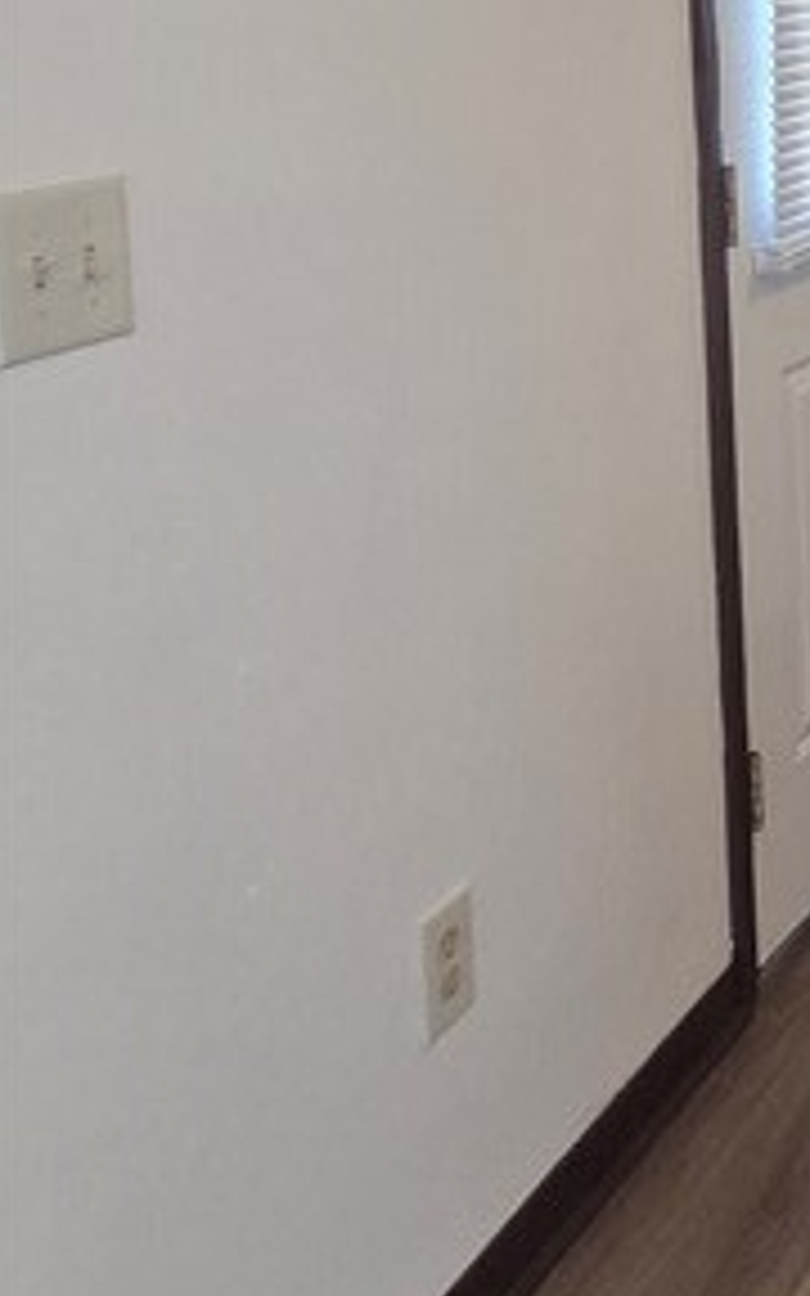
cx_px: 1714
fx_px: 1731
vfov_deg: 37.5
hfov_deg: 17.1
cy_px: 58
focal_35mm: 49
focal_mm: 2.2
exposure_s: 1/120
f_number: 2.2
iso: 250
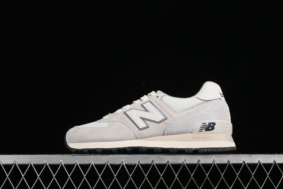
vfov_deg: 18.9
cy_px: 94
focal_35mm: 72
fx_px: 566
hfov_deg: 28.1
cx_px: 142
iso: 125
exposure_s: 1/160
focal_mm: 48
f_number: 7.1
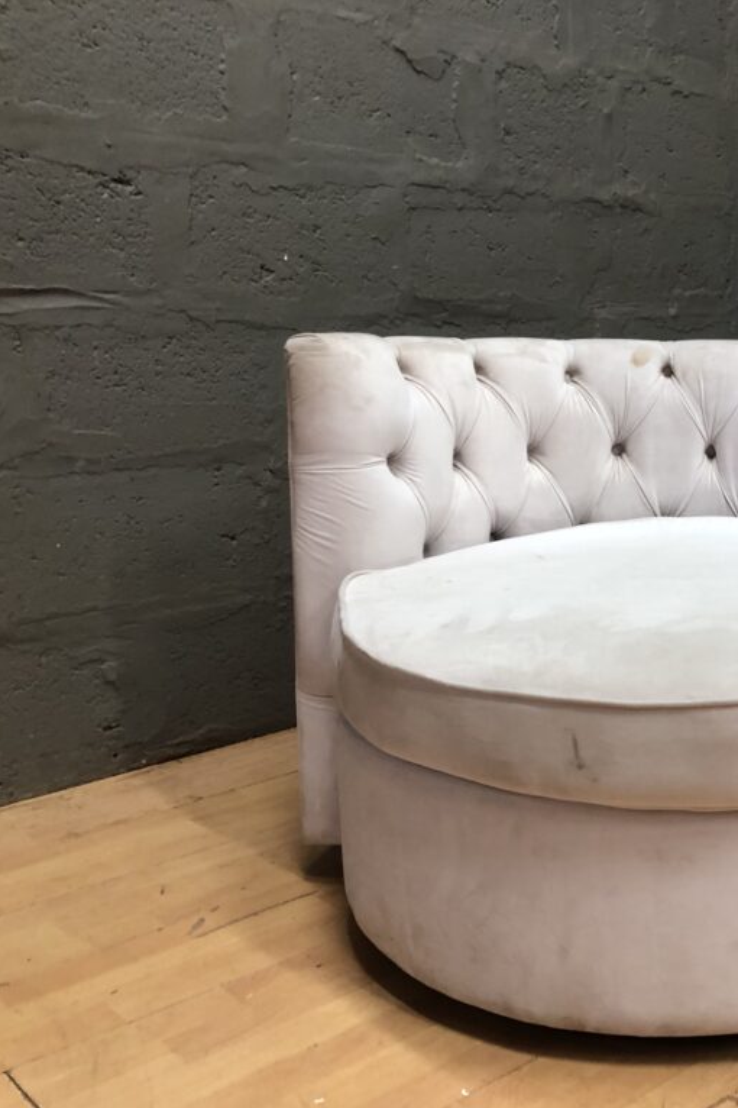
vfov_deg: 49.6
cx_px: 715
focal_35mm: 39
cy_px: 553
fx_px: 1199
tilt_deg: -9.7
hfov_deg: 31.9
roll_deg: +0.2
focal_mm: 3.99
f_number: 1.8
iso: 64
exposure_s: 1/17
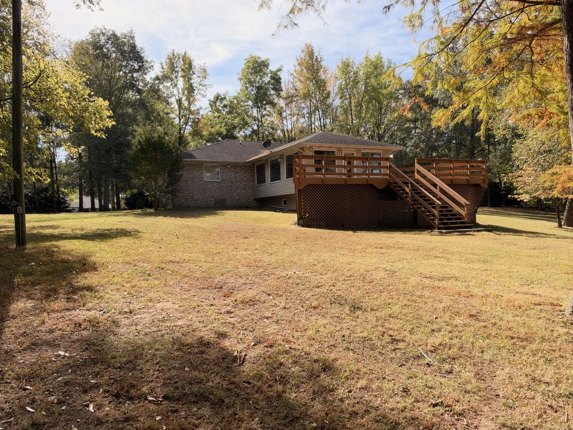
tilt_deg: +0.2
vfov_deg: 56.8
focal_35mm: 24
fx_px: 397
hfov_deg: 71.6
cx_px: 286
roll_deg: +2.5
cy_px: 215
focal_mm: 6.93
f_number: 1.8
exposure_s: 1/2033
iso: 100
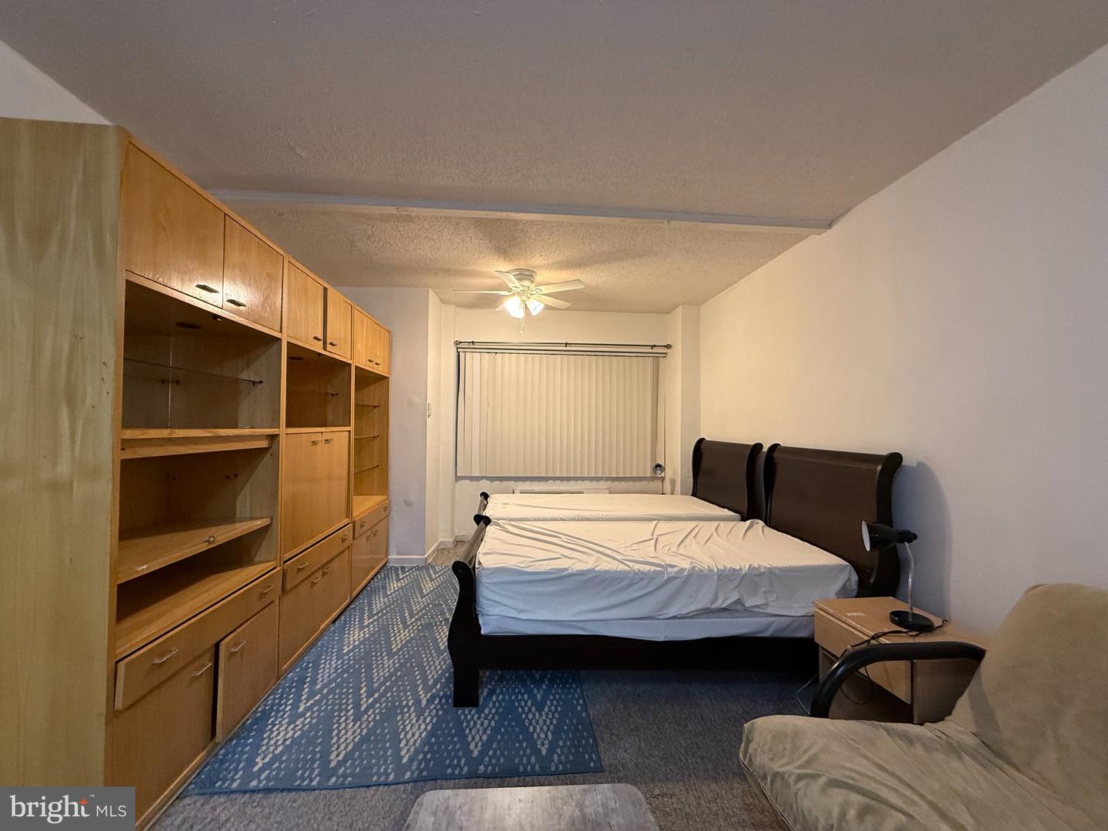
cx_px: 554
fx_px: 448
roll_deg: +0.0
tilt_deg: +2.2
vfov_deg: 85.7
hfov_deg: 102.1
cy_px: 416
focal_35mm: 14
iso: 250
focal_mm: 2.22
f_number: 2.2
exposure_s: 1/60
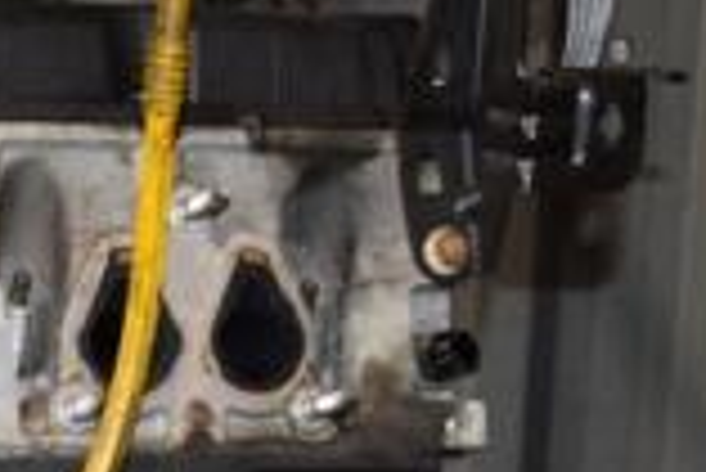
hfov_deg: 13.8
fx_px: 2805
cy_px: 751
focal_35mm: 143
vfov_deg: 9.3
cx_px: -184
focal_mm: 25
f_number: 5
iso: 800
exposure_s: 1/60
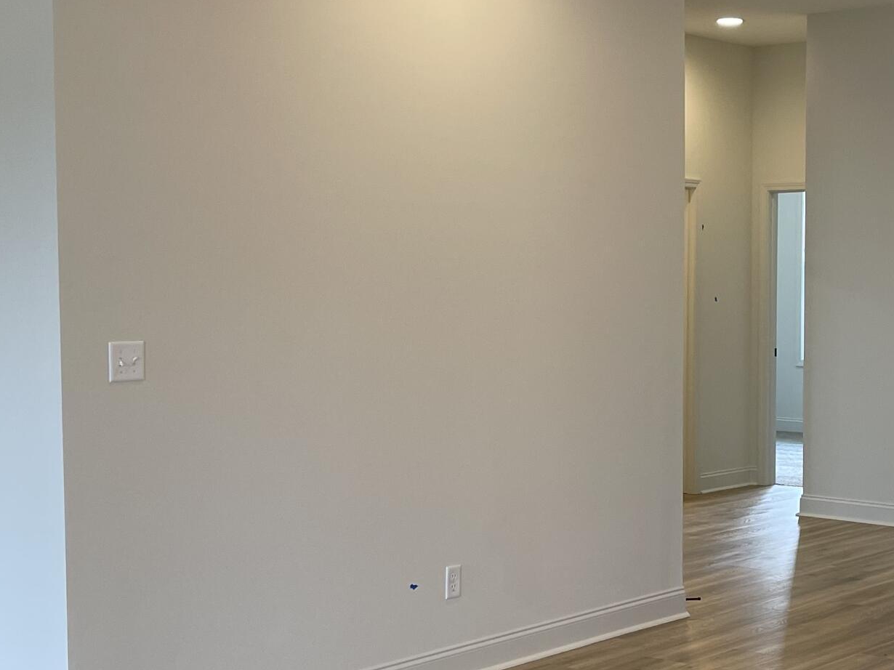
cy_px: 372
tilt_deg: -4.2
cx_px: 653
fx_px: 1575
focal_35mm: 61
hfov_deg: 31.2
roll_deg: -0.4
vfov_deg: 24.0
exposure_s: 1/120
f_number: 1.6
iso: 100
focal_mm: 5.1
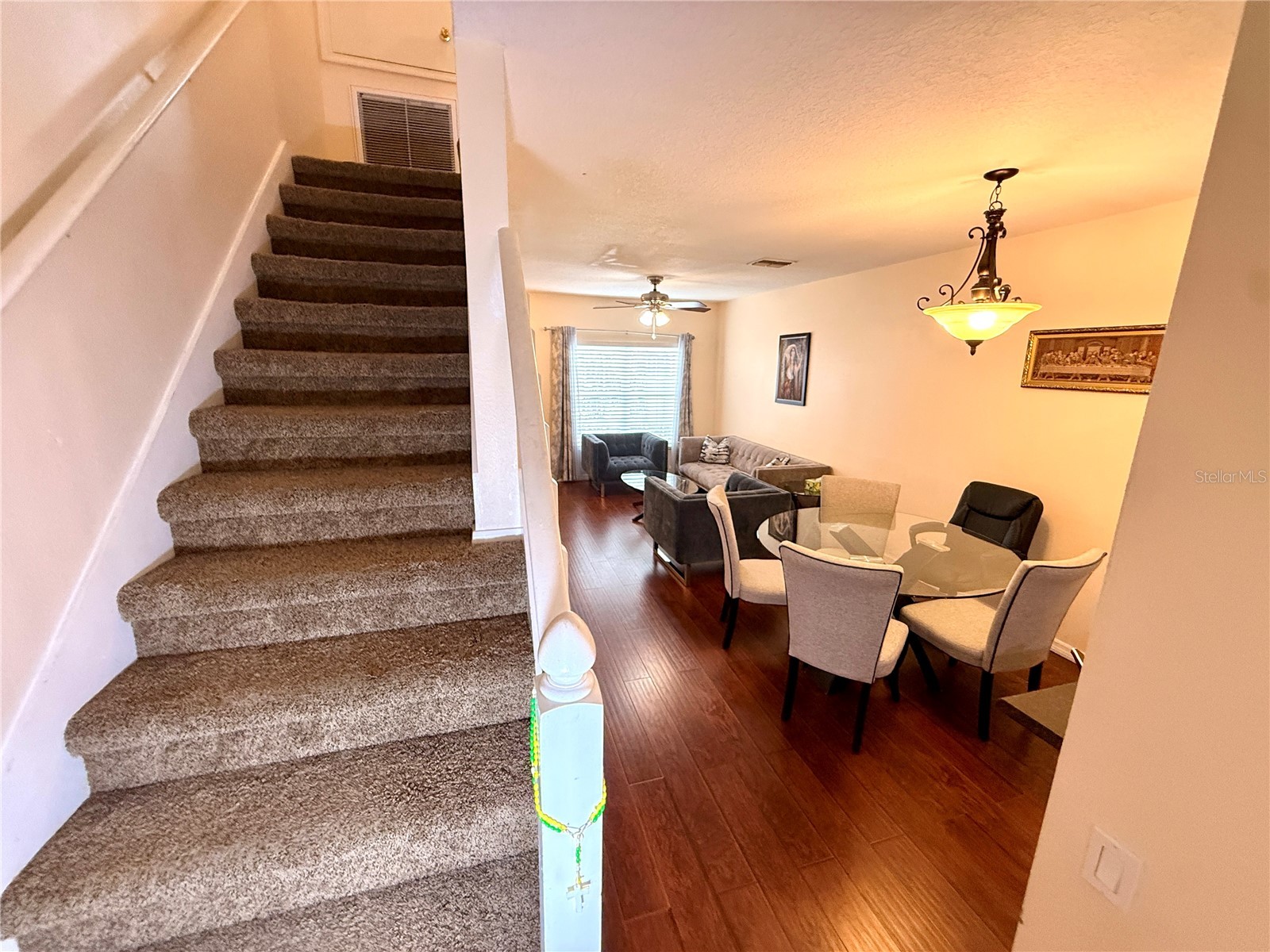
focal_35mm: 14
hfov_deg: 102.1
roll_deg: -0.1
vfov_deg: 85.7
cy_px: 476
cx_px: 635
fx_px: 514
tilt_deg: -11.2
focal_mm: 2.22
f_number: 2.2
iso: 320
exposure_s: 1/99
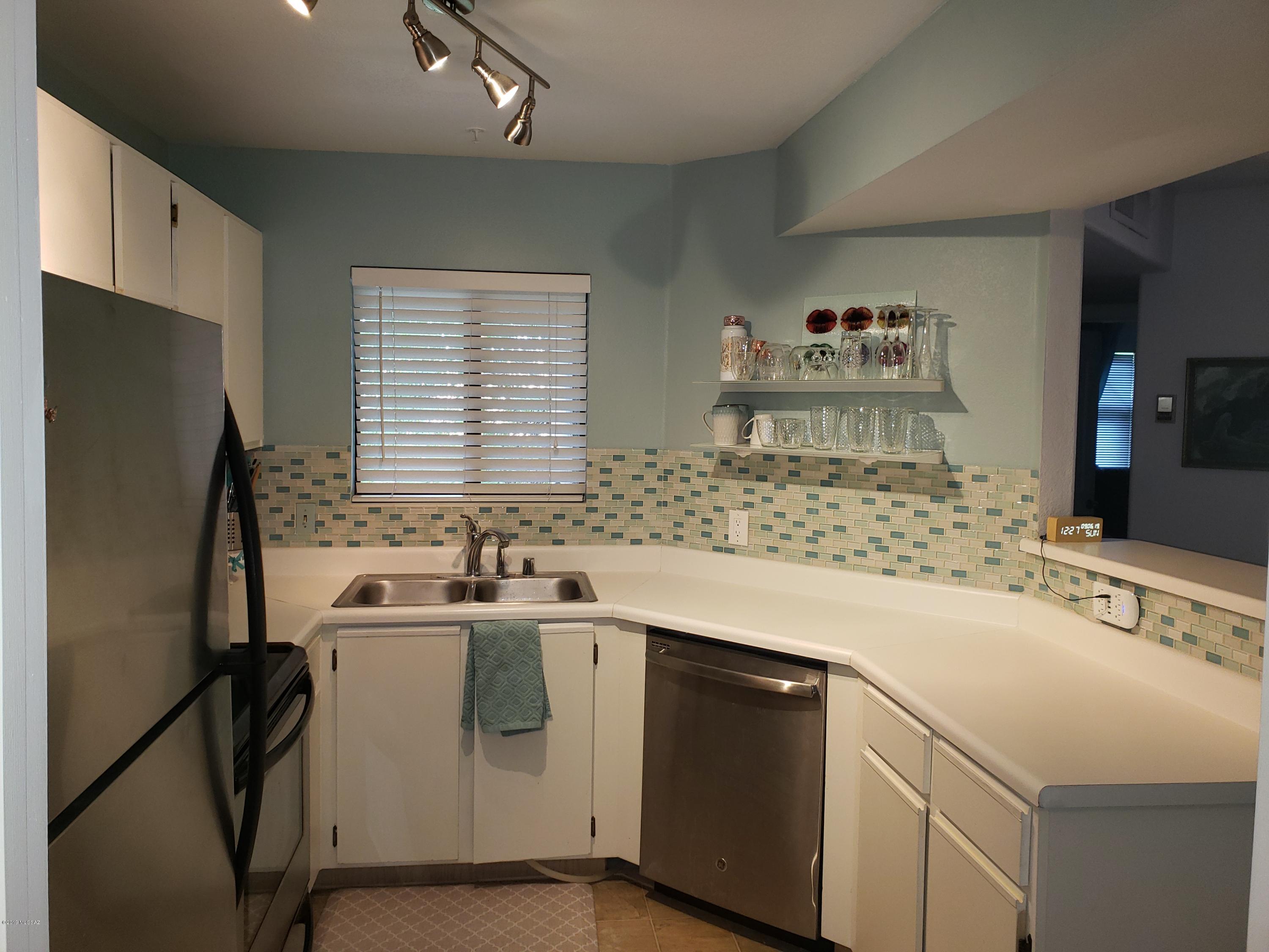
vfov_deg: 53.1
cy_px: 476
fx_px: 953
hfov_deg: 67.3
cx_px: 634
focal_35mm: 26
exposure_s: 1/24
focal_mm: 4.3
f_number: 2.4
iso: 100
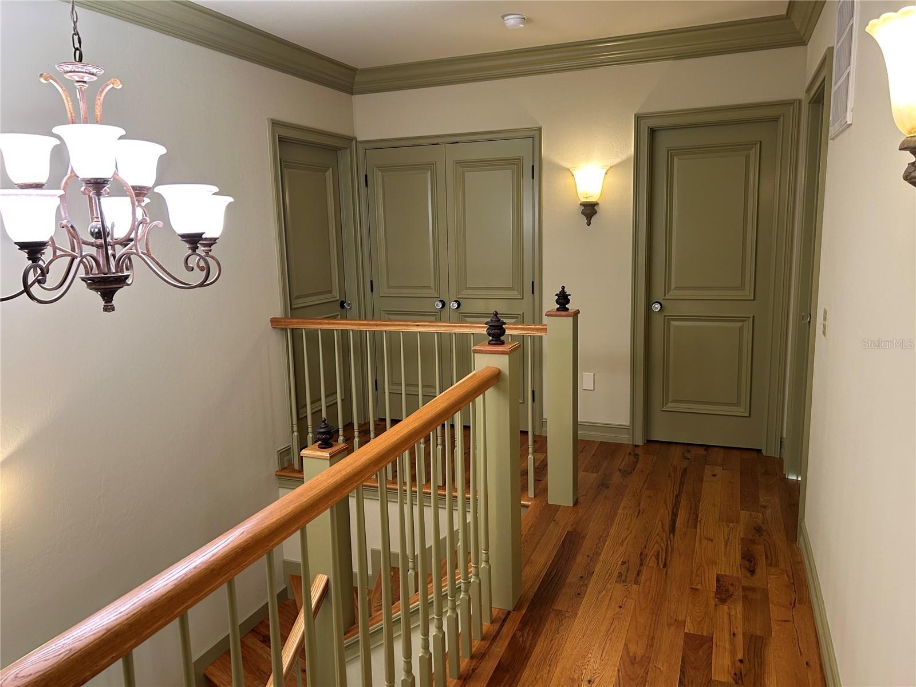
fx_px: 688
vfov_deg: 53.1
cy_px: 344
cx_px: 458
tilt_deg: -9.7
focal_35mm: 26
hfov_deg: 67.3
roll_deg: +1.5
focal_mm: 5.7
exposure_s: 1/60
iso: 160
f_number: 1.5
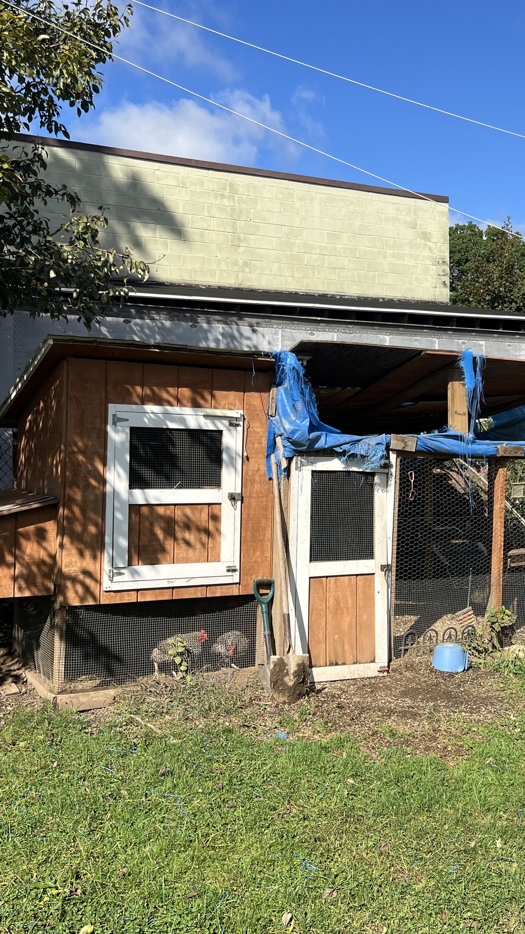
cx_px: 309
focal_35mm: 36
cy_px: 450
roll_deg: +3.2
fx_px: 891
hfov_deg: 32.8
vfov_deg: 55.3
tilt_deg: -0.9
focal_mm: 5.7
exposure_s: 1/4115
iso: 50
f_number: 1.5
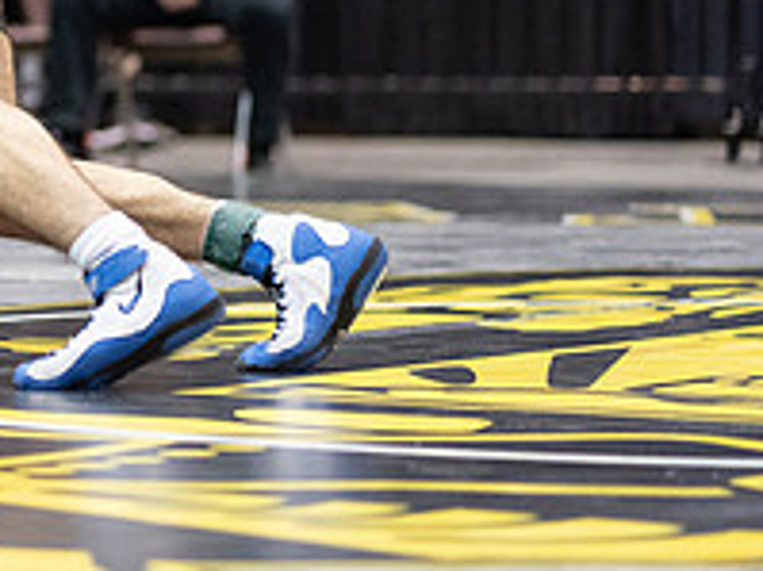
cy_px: -48
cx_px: -326
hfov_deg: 8.2
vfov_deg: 6.2
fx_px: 5243
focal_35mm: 238
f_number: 1.8
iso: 3200
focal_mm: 85
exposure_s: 1/500
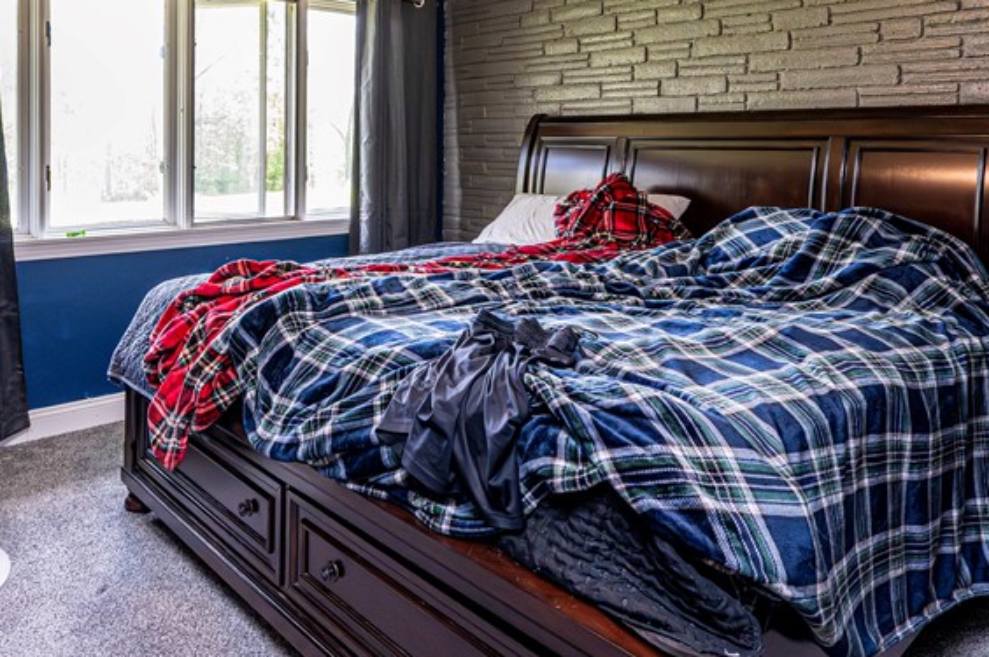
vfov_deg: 46.4
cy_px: 180
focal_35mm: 27
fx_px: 741
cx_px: 338
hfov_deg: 65.8
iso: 4000
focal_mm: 14
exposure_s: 1/160
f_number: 8
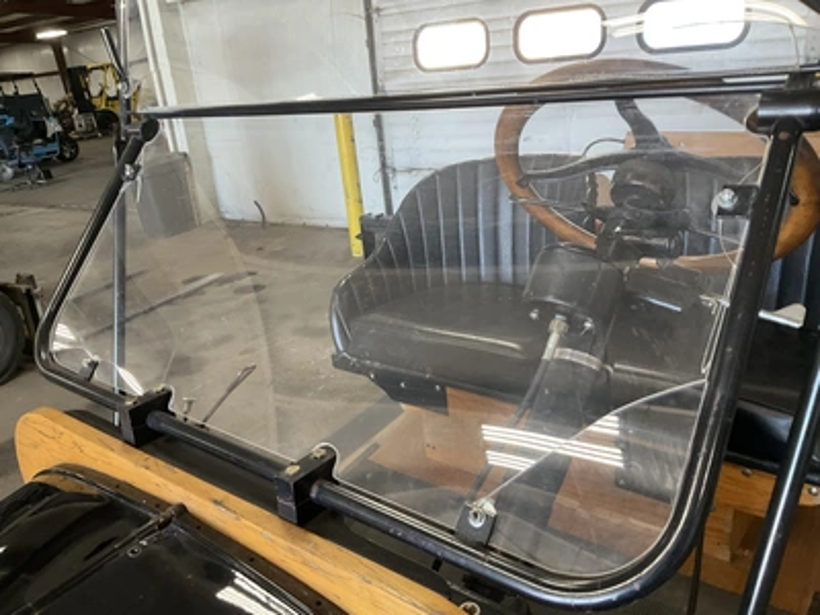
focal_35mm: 29
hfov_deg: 61.7
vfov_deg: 48.2
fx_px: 687
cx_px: 410
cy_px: 308
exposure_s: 1/60
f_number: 1.8
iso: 80
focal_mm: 3
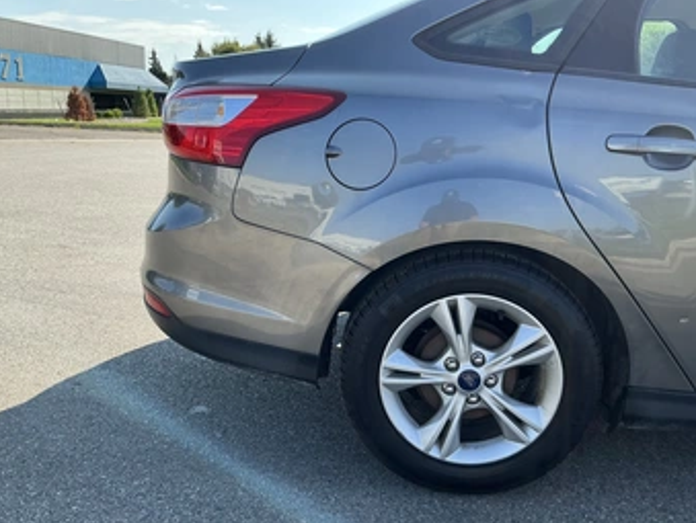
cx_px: 322
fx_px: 664
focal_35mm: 33
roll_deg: -2.0
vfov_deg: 43.0
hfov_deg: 55.2
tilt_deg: -10.0
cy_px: 275
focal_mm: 3
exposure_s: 1/657
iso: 25
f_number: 1.8
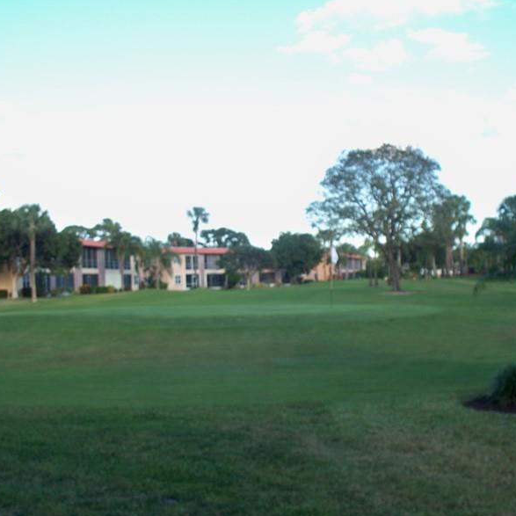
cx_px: 258
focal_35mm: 54
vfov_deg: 31.6
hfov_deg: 31.6
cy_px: 245
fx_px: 911
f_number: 2.8
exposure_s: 1/250
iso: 80
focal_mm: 7.54
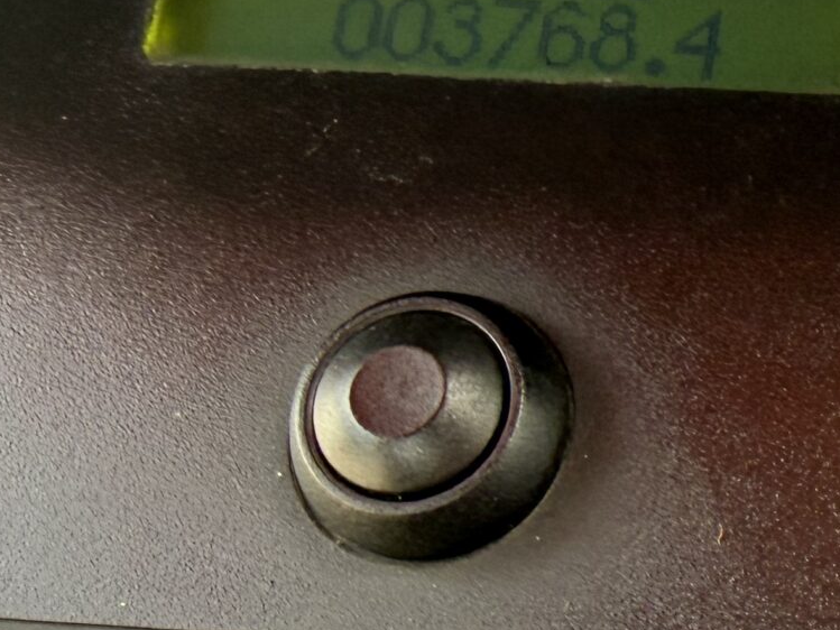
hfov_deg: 22.2
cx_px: 977
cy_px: 382
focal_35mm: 82
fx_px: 1990
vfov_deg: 18.0
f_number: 2.2
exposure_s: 1/99
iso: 100
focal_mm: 2.22
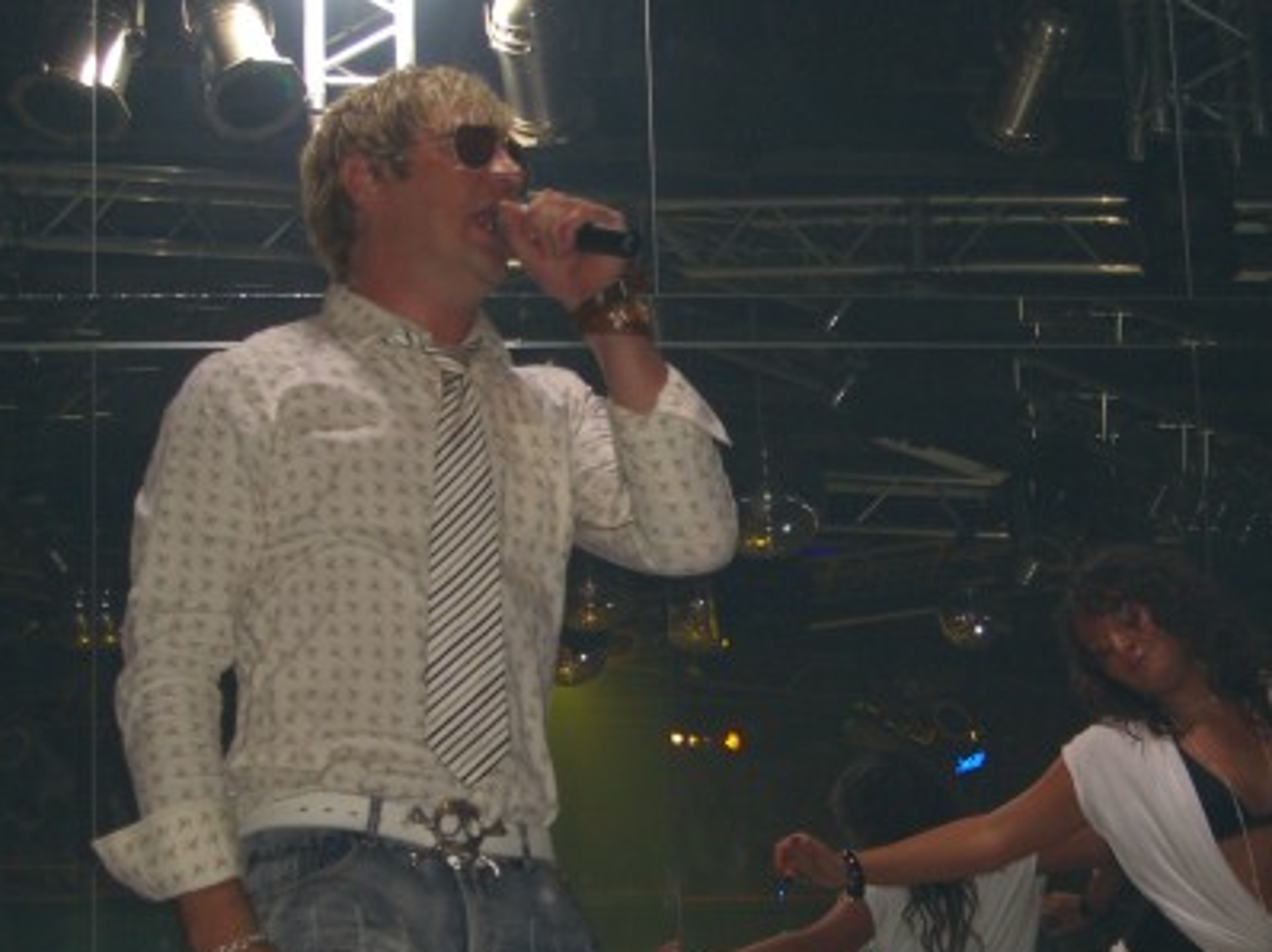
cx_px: 825
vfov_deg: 17.1
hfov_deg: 22.7
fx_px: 3158
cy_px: 591
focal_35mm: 86
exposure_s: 1/60
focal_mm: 11.8
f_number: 3.6
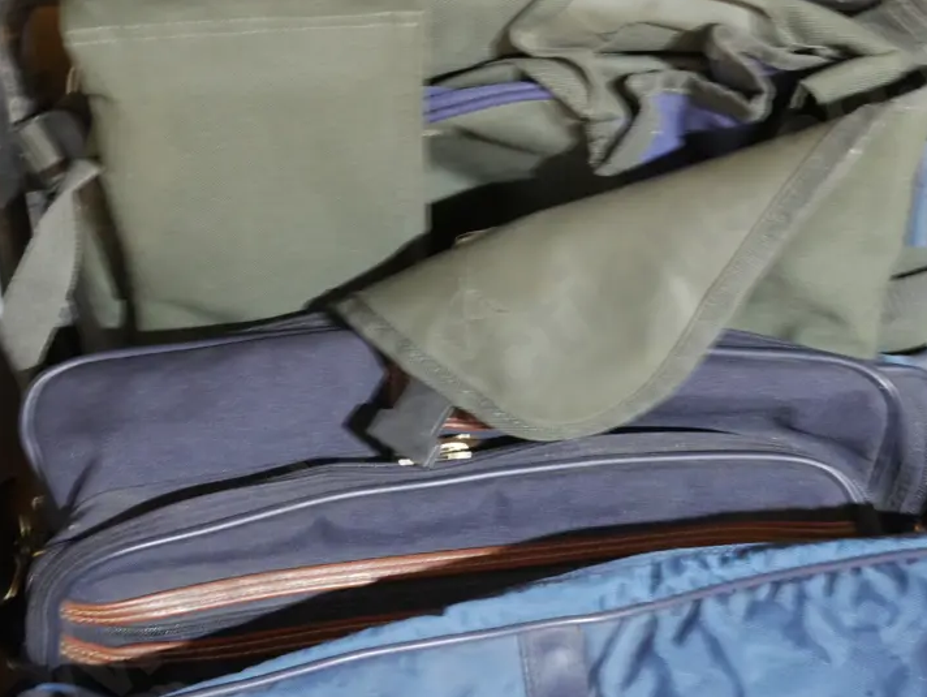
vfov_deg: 21.3
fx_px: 1849
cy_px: 395
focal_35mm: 69
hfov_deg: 28.1
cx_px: 471
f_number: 5.2
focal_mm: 24
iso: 3200
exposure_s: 1/15
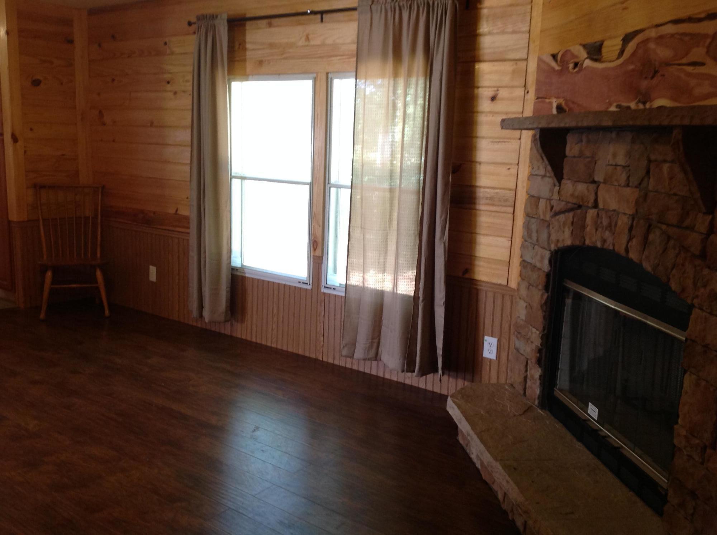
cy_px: 268
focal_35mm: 35
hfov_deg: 52.7
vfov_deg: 40.6
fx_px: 724
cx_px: 358
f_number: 2.4
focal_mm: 4.28
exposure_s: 1/15
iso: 100
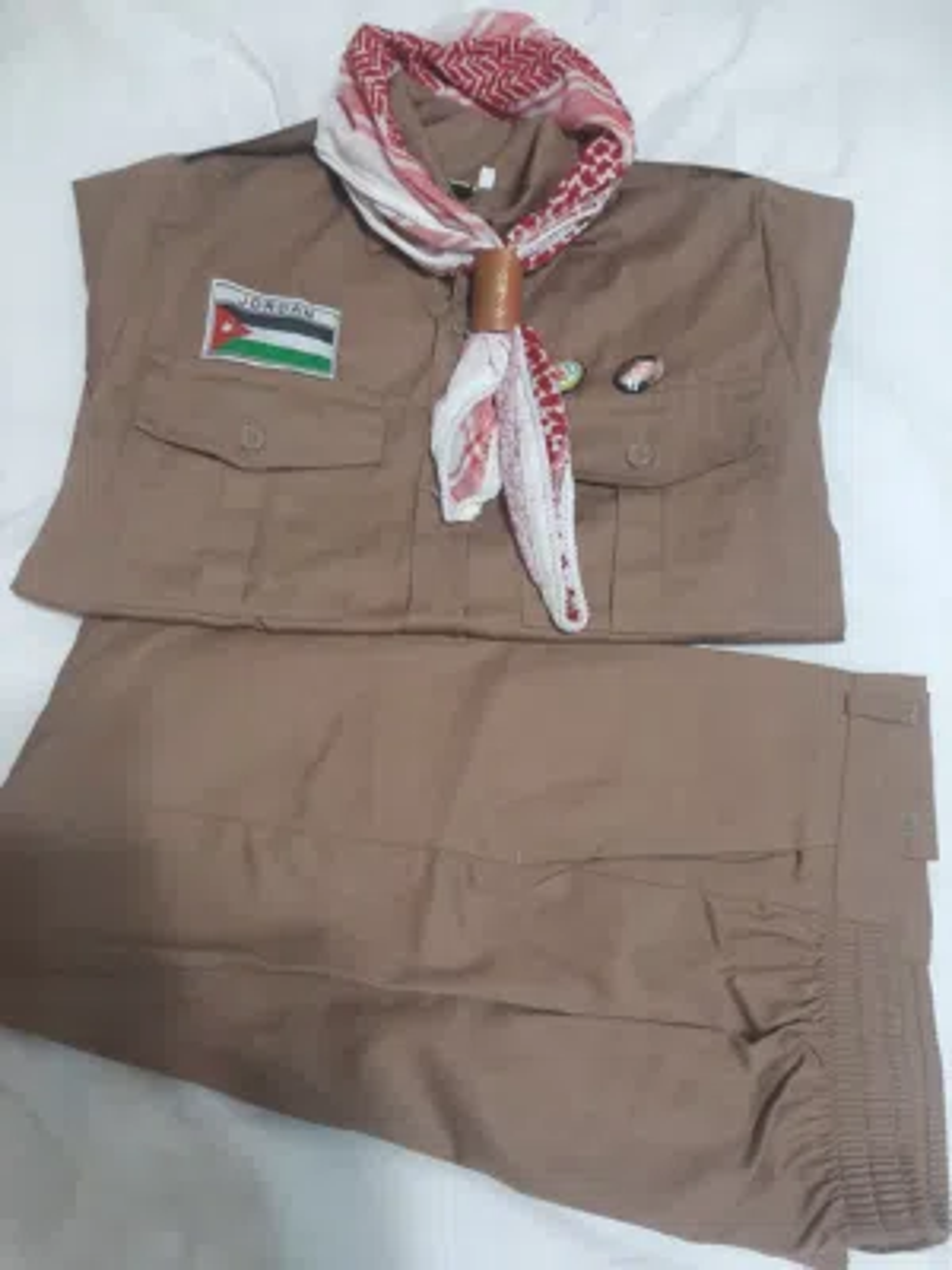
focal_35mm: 27
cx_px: 476
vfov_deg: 65.3
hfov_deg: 51.4
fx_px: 990
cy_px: 635
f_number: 1.7
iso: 160
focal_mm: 3.93
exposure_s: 1/25
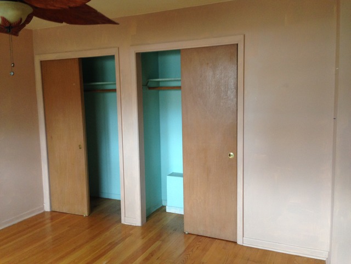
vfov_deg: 42.9
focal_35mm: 33
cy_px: 132
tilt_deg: -7.8
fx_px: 335
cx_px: 176
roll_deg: +0.4
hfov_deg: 55.4
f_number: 2.4
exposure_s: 1/20
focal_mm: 4.12
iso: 125
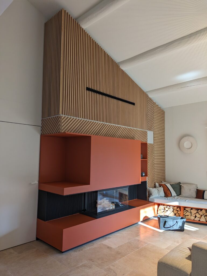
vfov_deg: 69.4
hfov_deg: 54.9
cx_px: 104
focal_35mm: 25
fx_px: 199
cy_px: 138
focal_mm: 5.43
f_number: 1.89
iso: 63
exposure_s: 1/100
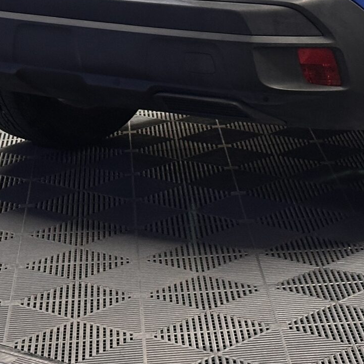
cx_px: 399
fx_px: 1785
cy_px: -110
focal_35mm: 150
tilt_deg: -4.4
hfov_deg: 11.5
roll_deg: +0.7
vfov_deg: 11.3
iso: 200
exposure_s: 1/33
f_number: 1.78
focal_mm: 6.86
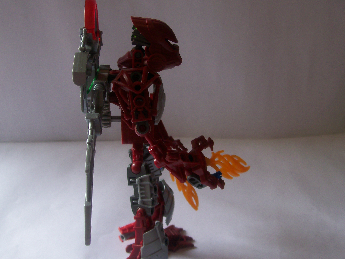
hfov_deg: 44.8
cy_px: 135
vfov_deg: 34.3
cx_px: 159
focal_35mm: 42
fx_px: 419
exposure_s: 1/85.4
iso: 80
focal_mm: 6
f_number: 2.7
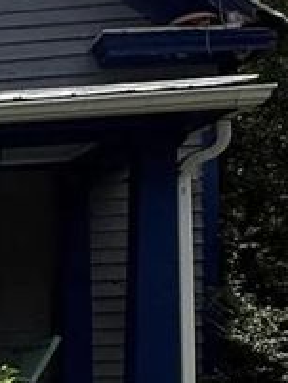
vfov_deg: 19.7
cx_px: -475
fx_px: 1053
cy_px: 424
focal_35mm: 95
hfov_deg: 11.6
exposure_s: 1/2237
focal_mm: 2.22
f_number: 2.2
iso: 50
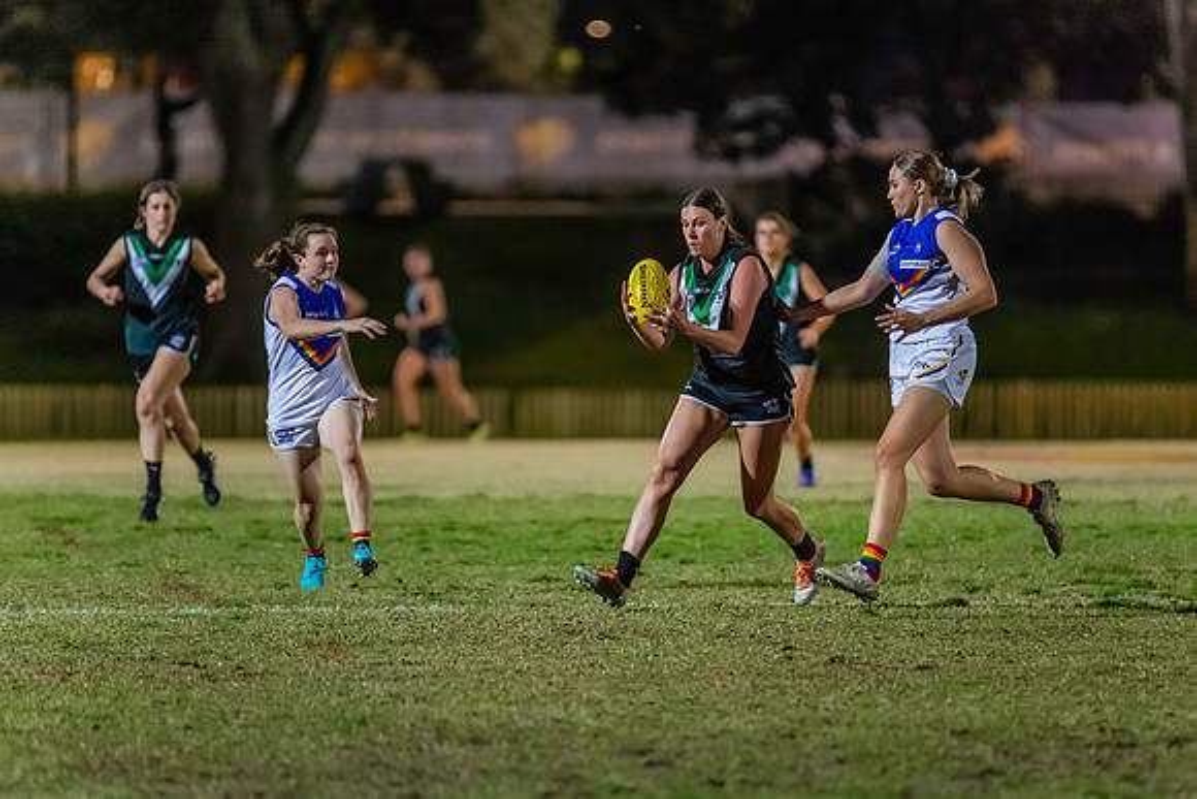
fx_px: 11154
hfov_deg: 6.1
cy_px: 398
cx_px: 650
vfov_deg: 4.1
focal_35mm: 335
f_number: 2.8
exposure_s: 1/1000
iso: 9000
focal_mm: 300
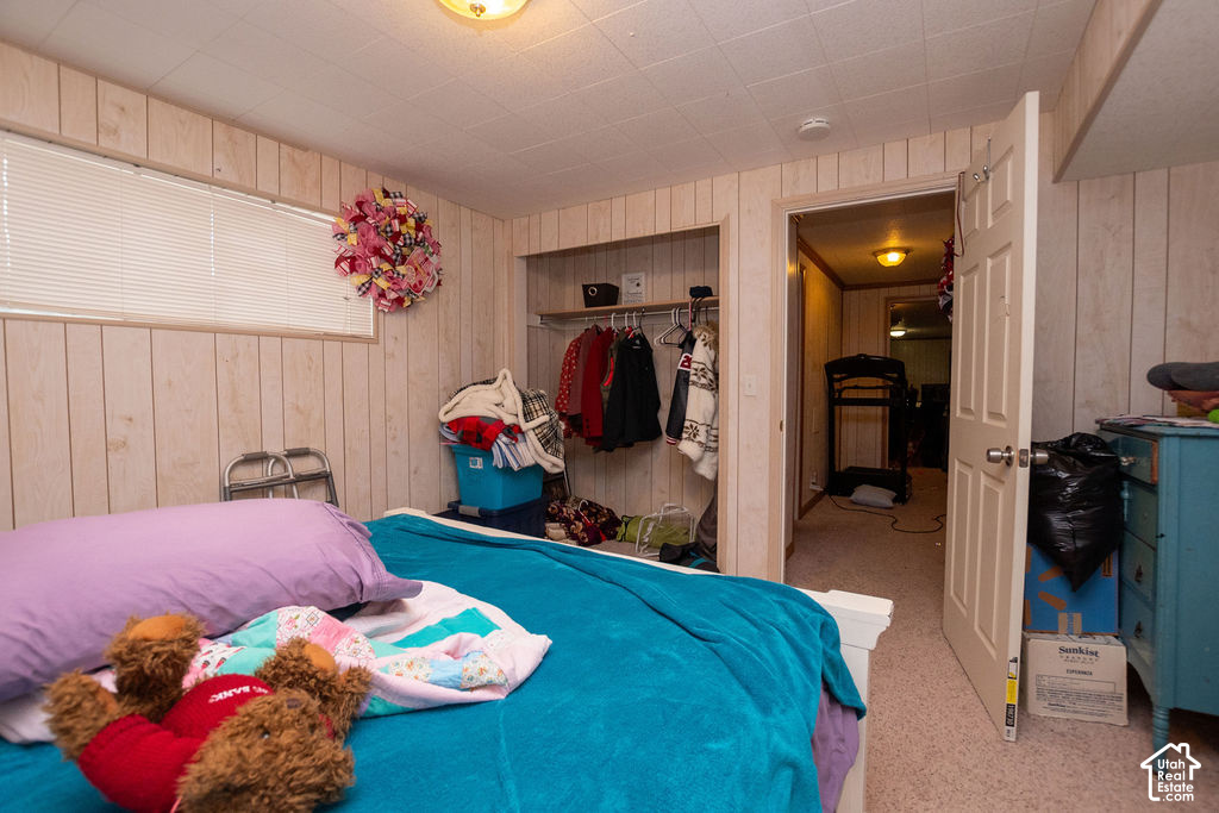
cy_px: 406
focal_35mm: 15
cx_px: 610
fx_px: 514
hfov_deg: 99.7
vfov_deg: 76.6
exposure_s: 1/200
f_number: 5
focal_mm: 10
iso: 500
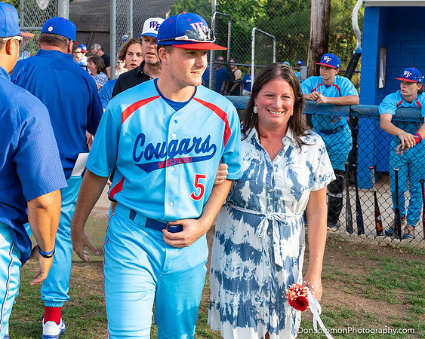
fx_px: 706
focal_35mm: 56
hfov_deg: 33.5
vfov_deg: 26.8
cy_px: 98
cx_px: 193
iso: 800
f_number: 4
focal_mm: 35
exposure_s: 1/800
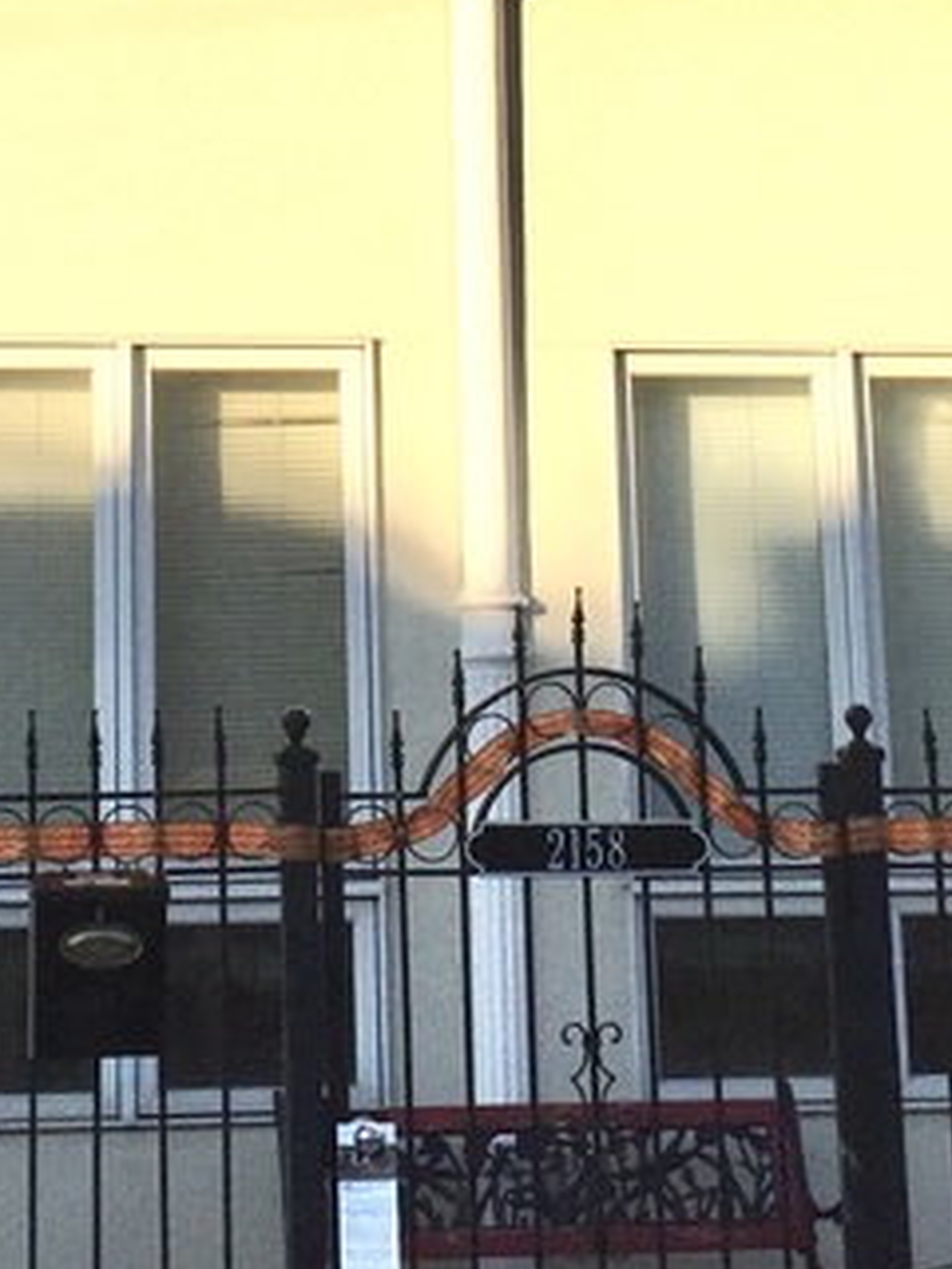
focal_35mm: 98
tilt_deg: +12.9
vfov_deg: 19.3
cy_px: -67
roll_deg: +1.4
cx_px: 274
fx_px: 3594
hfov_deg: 15.0
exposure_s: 1/1883
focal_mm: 4.15
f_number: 2.2
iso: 32
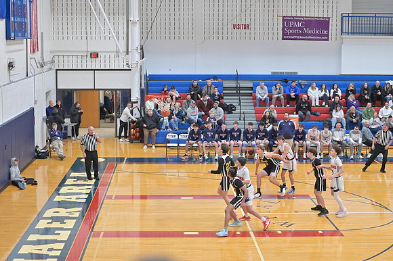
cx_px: 196
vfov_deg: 19.4
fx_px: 764
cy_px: 130
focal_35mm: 70
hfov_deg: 28.9
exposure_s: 1/800
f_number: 4
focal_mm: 70
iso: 6400
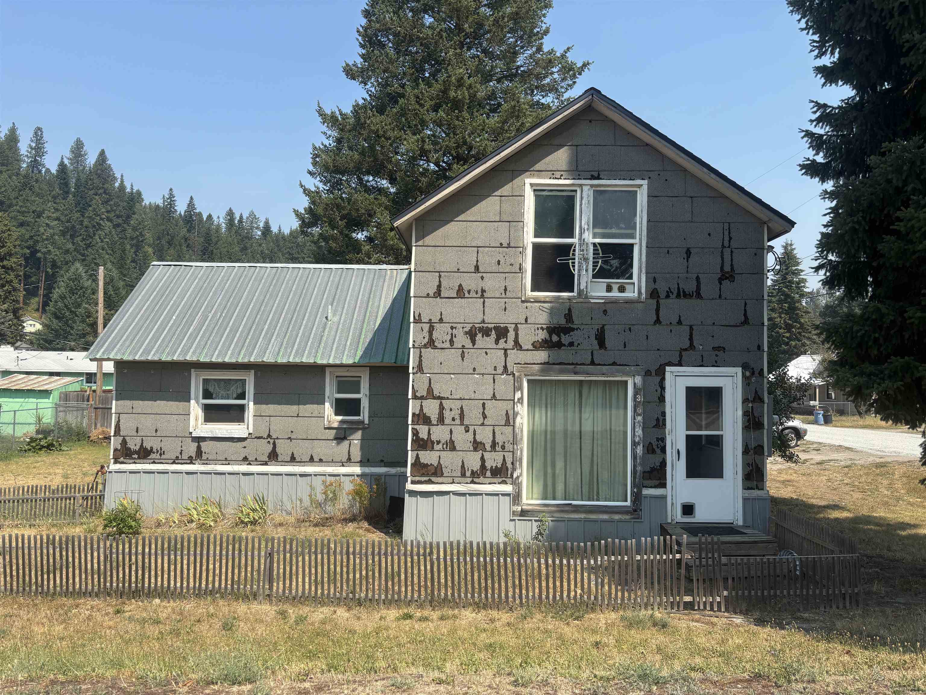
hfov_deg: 67.3
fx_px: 696
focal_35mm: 26
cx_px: 463
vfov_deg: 53.1
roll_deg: -1.2
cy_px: 348
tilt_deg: +0.8
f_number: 1.6
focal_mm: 5.96
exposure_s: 1/2151
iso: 50
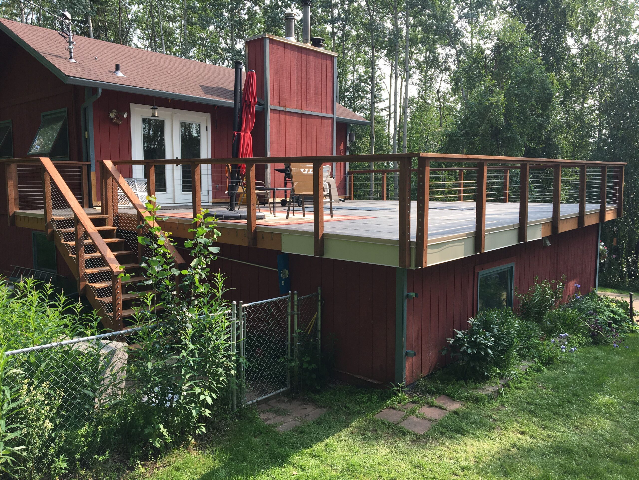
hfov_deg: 61.7
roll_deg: +0.8
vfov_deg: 48.2
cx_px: 320
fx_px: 535
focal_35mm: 29
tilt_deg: -4.8
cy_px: 240
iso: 25
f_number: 2.2
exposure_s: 1/496
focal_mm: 4.15
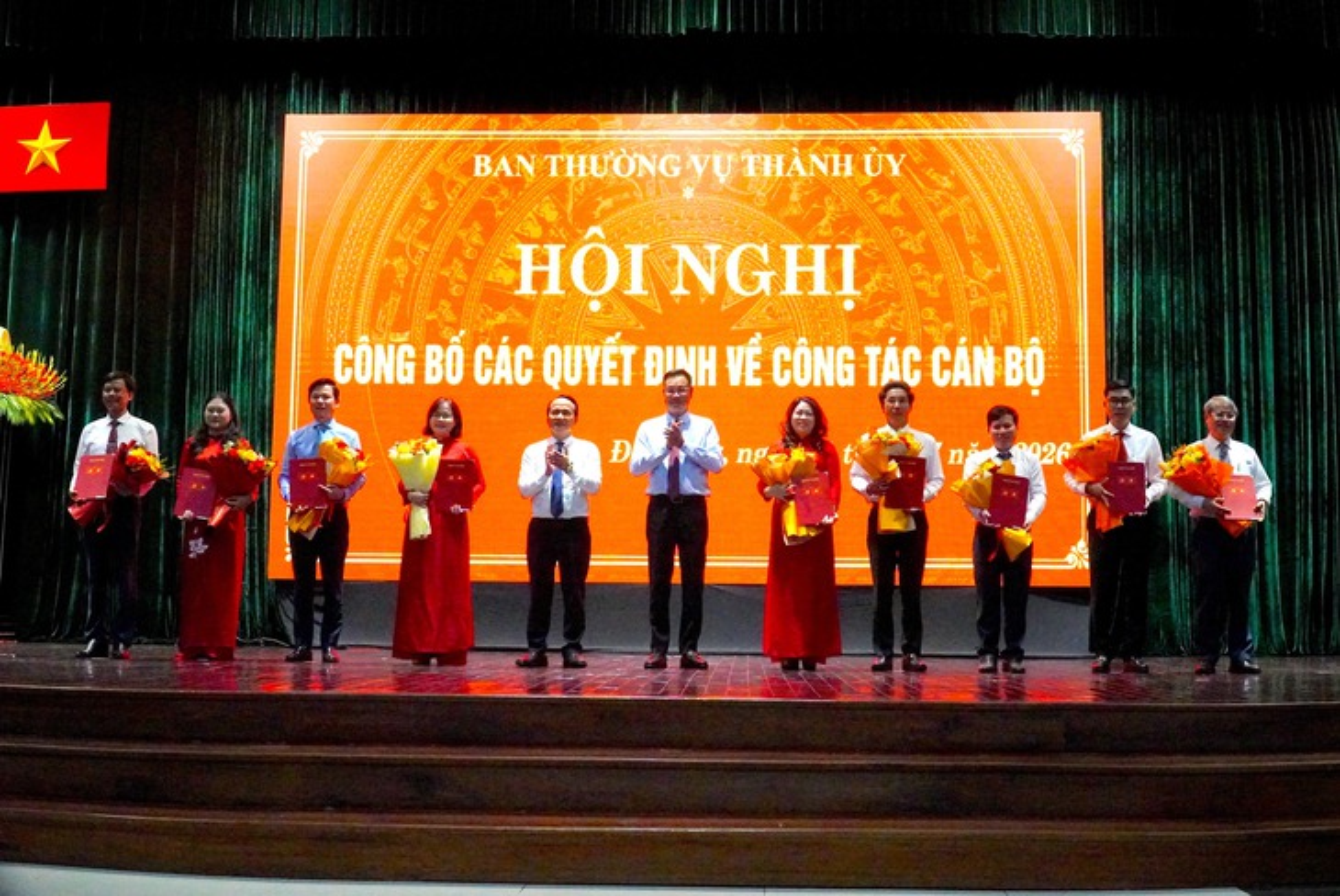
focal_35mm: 39
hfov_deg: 49.5
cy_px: 448
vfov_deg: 34.3
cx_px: 670
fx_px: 1453
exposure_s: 1/800
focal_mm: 26
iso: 12800
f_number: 8
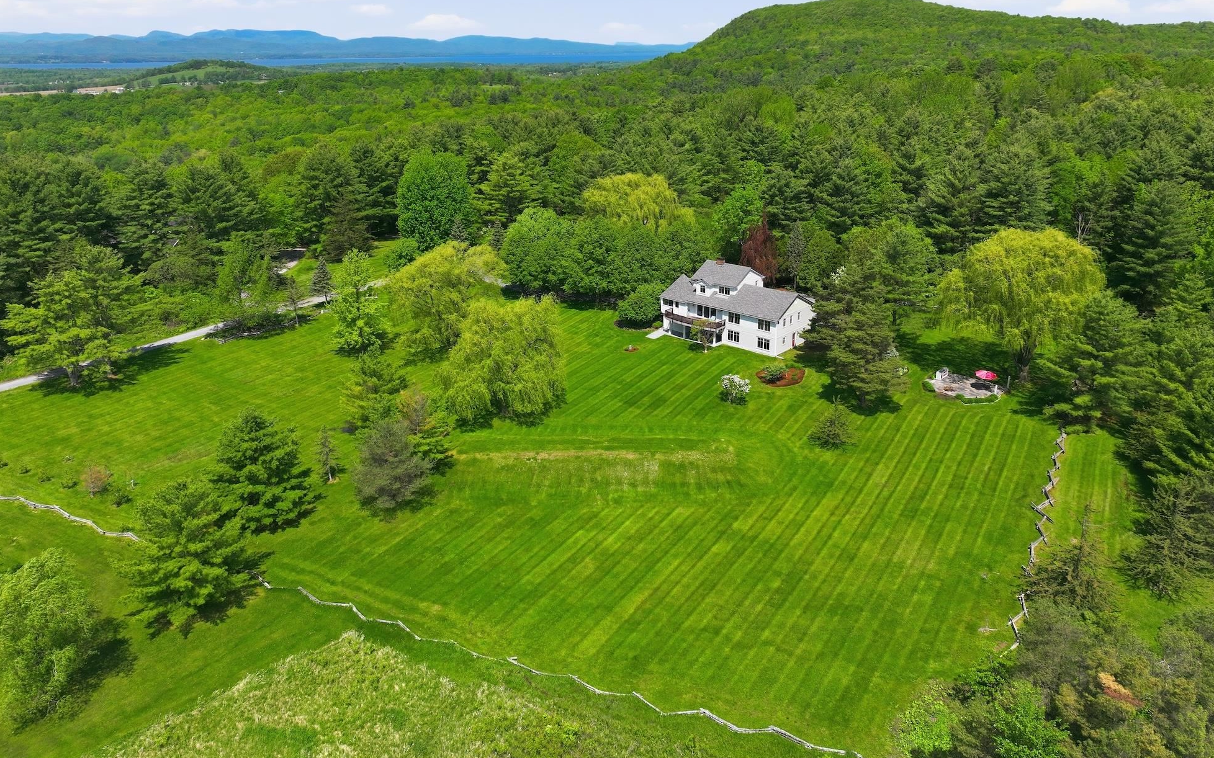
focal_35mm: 26
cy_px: 309
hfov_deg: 70.4
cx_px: 609
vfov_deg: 47.3
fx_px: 860
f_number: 2.8
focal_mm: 12.3
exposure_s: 1/4000
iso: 100
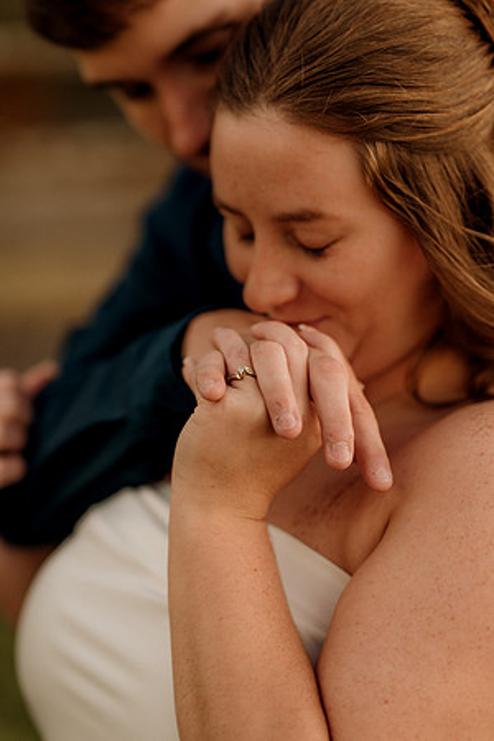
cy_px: 370
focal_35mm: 85
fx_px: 1749
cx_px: 247
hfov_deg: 16.1
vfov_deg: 23.9
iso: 100
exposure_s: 1/80
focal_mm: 85
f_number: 1.8
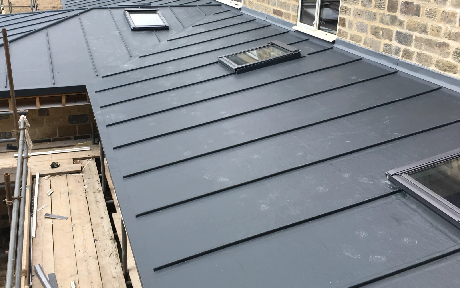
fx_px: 476
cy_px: 110
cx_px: 177
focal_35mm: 38
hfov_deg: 51.1
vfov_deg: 33.4
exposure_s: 1/545
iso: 25
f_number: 2.2
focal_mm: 4.15
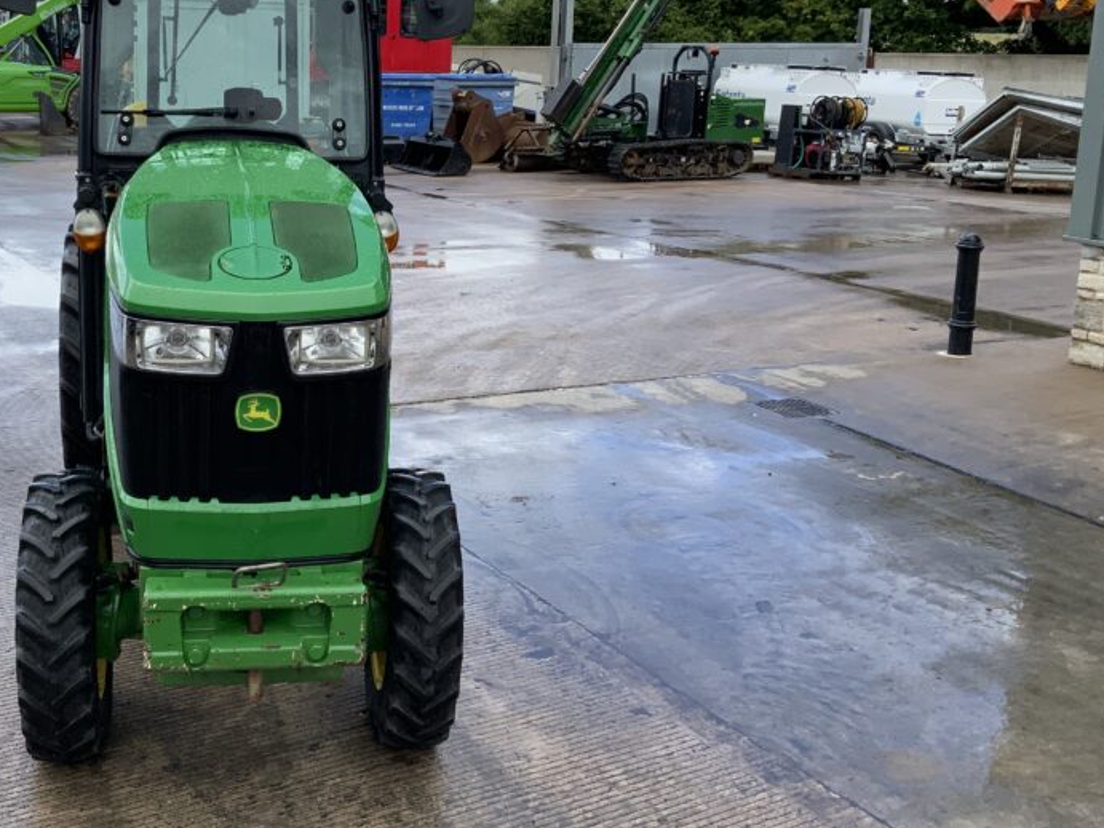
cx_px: 359
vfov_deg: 33.5
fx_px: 1371
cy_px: 348
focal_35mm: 43
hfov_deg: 43.2
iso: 16
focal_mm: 3
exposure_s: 1/944
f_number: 1.8
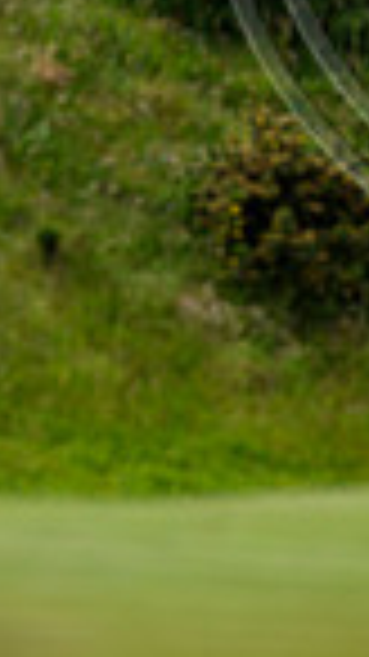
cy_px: -158
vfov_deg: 1.7
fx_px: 22465
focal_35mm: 1290
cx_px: 662
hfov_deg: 0.9
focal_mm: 400
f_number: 7.1
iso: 800
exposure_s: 1/1250
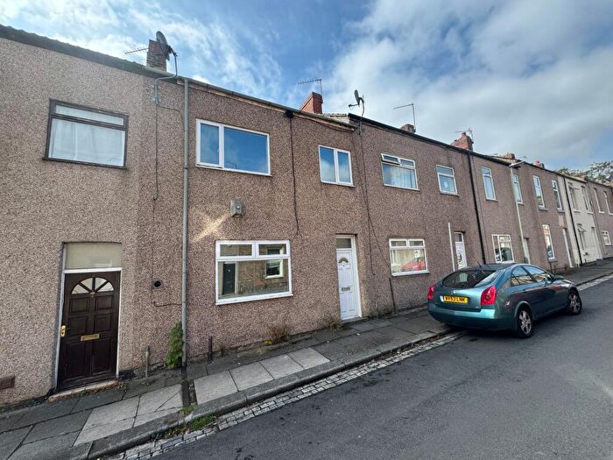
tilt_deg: +8.5
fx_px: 248
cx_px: 306
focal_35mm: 14
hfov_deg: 102.1
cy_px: 230
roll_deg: +3.0
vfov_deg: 85.7
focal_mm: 2.22
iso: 40
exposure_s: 1/669
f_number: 2.2
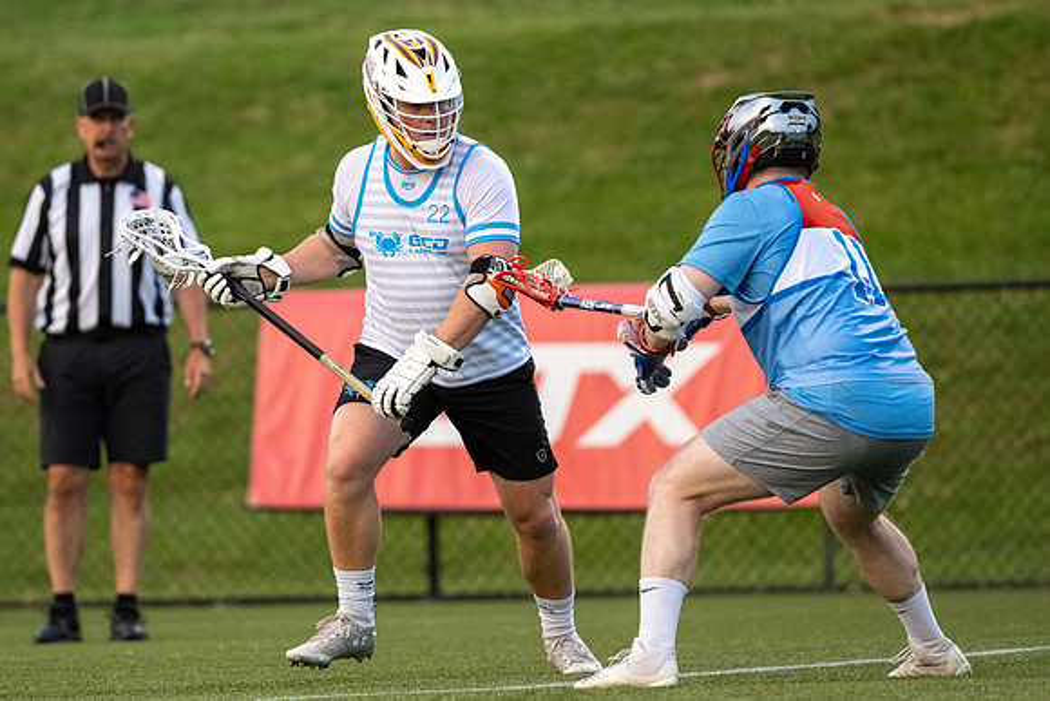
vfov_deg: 2.3
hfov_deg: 3.5
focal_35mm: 587
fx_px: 17127
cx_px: 441
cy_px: 305
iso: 4500
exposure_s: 1/1000
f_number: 5.6
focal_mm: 500
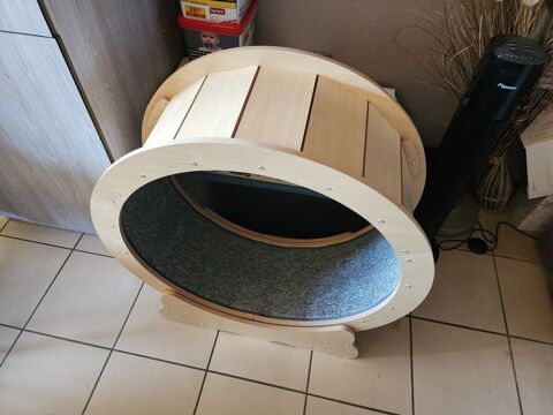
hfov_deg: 73.9
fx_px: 367
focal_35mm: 23
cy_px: 208
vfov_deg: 58.9
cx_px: 276
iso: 640
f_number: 1.8
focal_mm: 6.4
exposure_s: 1/40
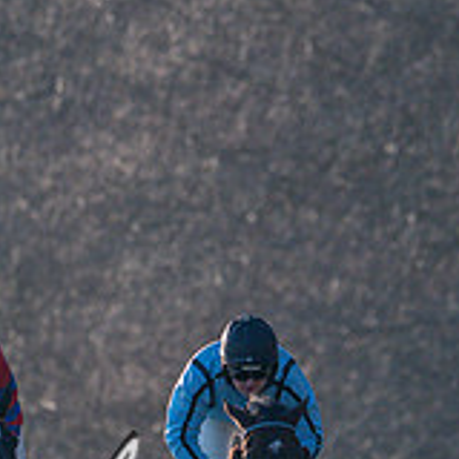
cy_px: 284
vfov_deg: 0.9
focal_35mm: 1931
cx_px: 602
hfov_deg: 0.9
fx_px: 28968
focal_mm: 400
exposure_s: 1/2500
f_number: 5
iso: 400
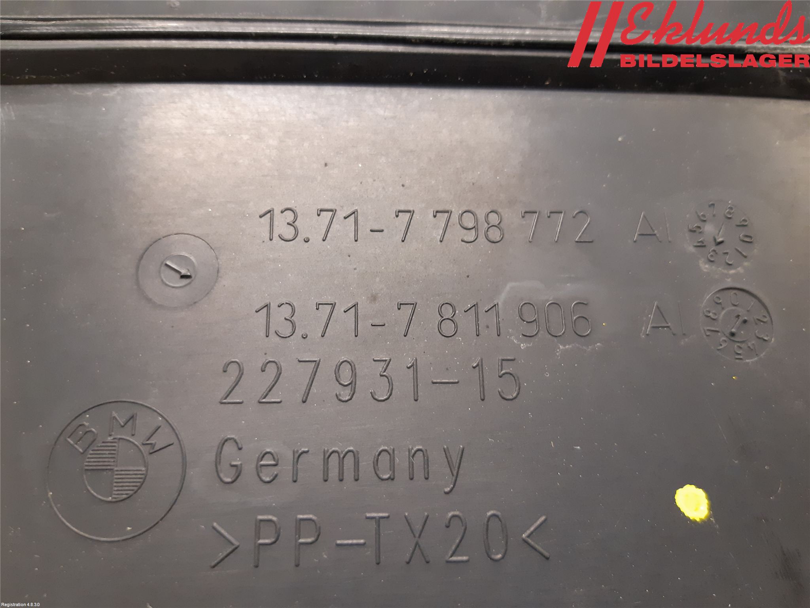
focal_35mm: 26
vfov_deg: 53.1
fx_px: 608
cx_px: 405
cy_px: 304
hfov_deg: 67.3
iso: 200
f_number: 1.7
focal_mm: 3.93
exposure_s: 1/25
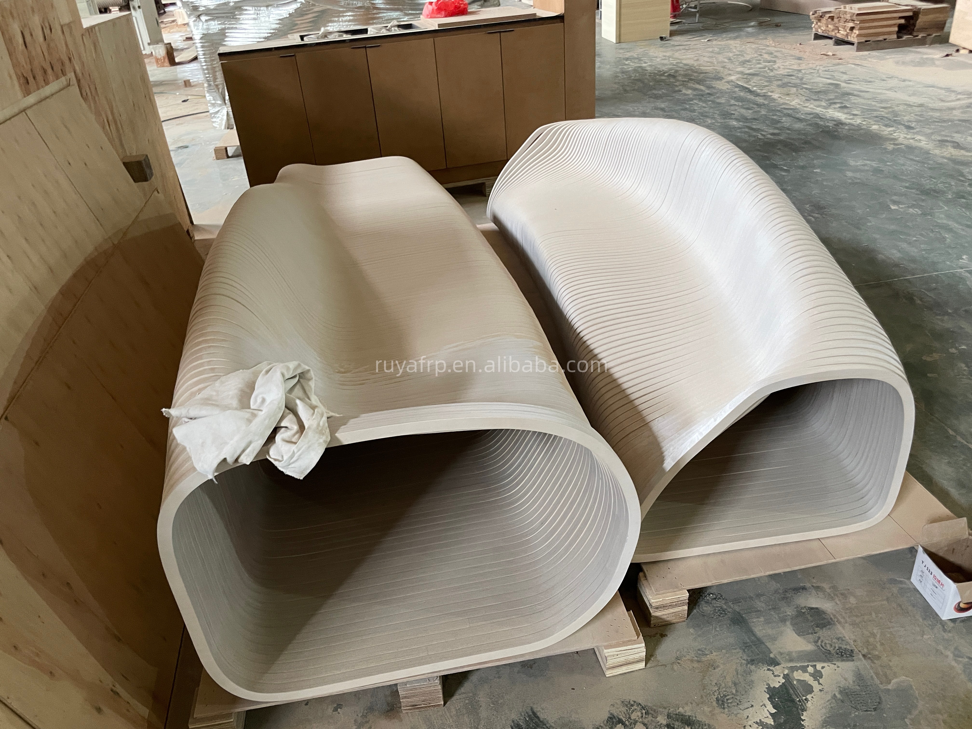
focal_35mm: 26
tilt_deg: -30.0
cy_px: 364
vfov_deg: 53.1
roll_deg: +4.8
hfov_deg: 67.3
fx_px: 730
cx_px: 486
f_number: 1.6
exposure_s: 1/50
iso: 250
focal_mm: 4.2
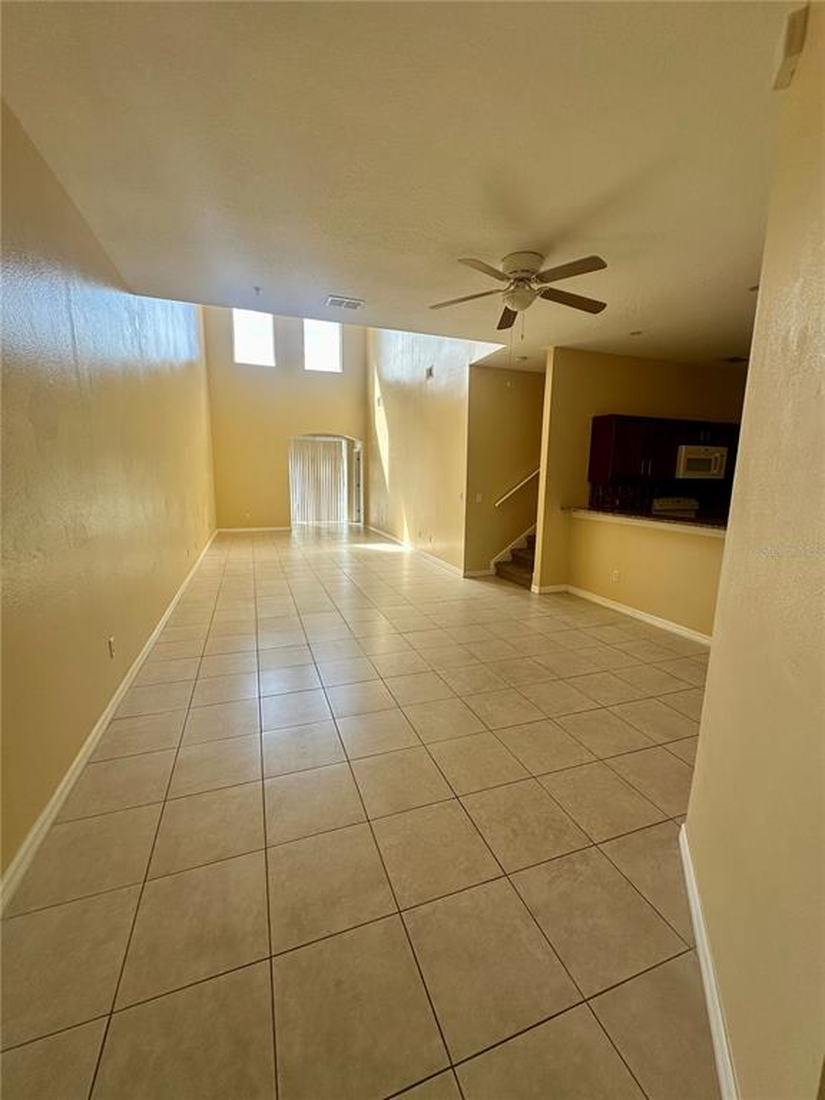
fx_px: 445
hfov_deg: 85.7
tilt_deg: -9.2
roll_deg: -1.4
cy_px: 550
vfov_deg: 102.1
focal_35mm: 14
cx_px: 412
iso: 40
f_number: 2.2
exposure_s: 1/110
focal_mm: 2.22
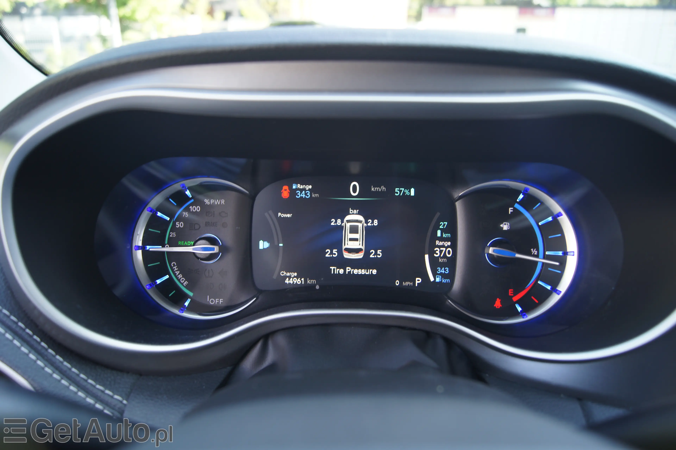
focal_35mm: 27
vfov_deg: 47.9
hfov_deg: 67.4
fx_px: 507
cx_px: 338
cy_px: 225
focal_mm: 18
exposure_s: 1/30
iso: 100
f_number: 4
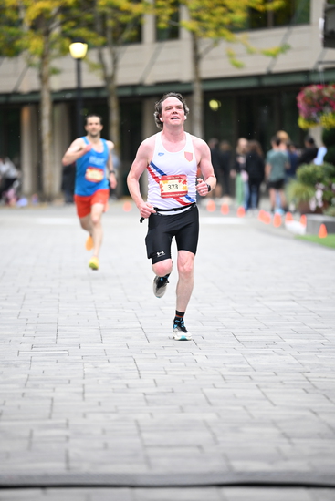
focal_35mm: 200
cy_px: 250
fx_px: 2790
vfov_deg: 10.3
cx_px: 168
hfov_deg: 6.9
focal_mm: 200
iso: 1600
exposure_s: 1/1250
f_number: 2.8
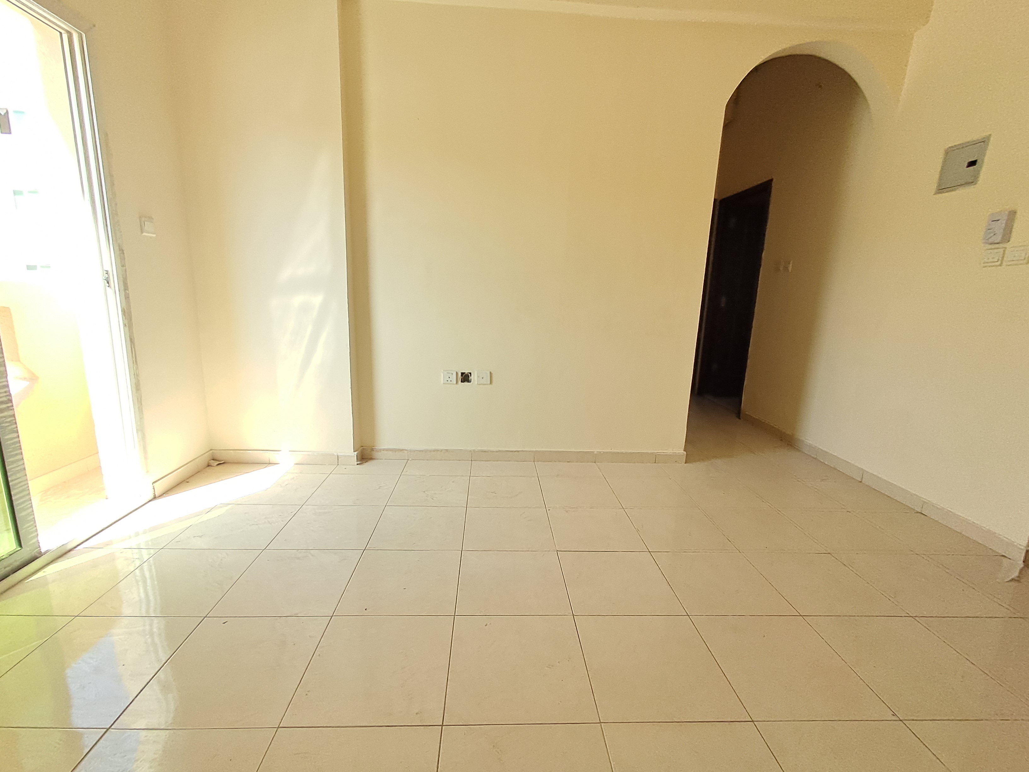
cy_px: 386
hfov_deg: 94.5
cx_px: 514
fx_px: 476
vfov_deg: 78.1
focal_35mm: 16
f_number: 2.2
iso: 40
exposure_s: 1/185
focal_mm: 1.64
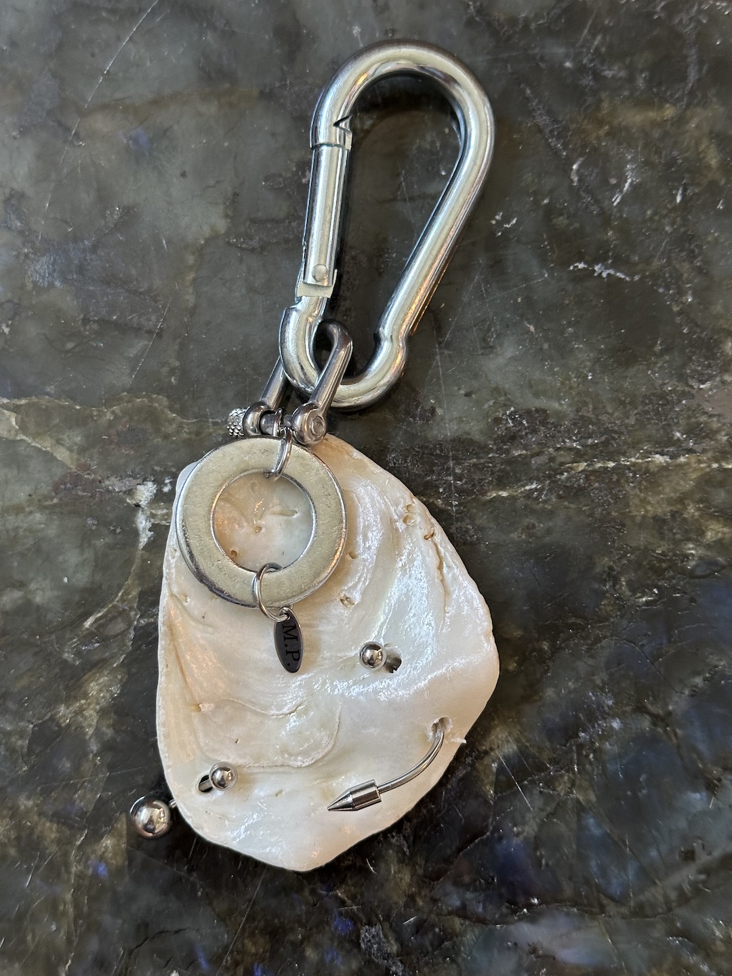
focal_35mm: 48
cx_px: 366
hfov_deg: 30.3
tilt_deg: -82.3
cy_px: 488
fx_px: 1353
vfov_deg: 39.7
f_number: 1.78
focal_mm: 6.86
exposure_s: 1/33
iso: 320
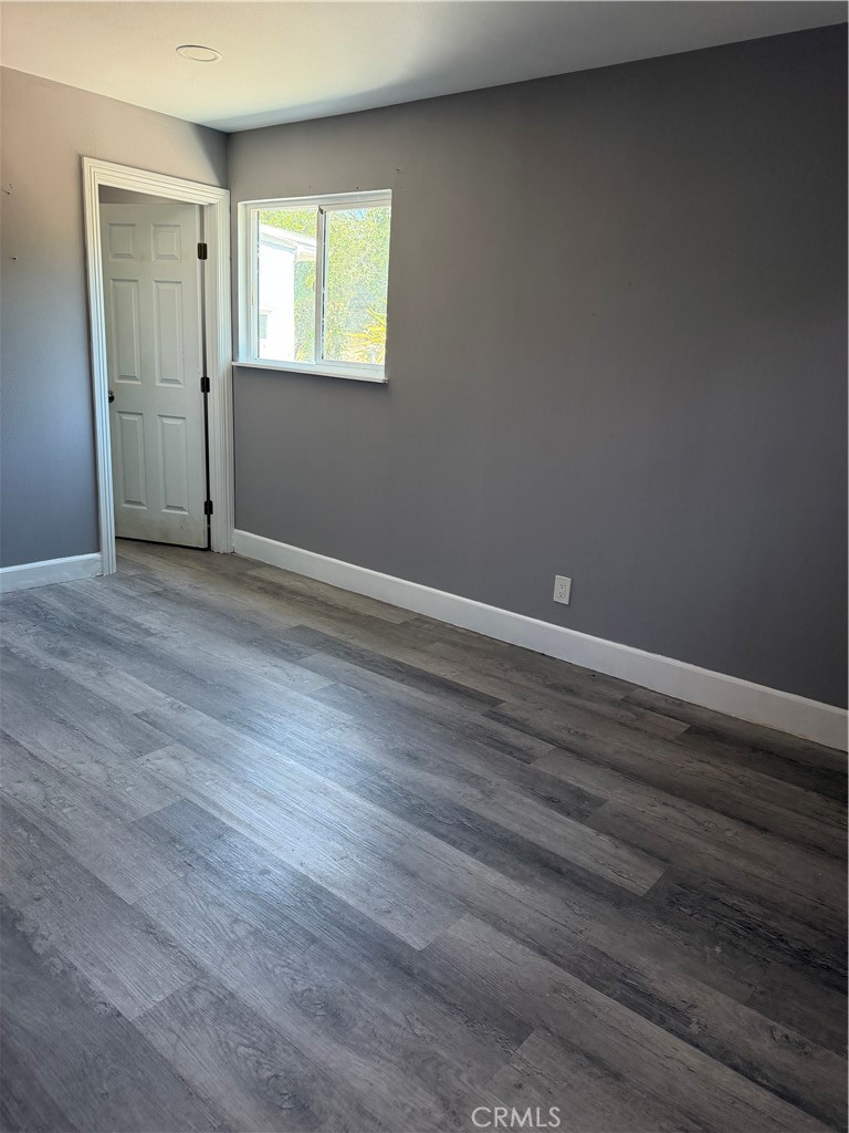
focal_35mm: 24
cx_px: 424
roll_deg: -3.4
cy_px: 566
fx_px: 785
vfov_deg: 71.6
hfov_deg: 56.8
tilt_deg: -16.0
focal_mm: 6.76
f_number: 1.78
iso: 200
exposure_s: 1/102
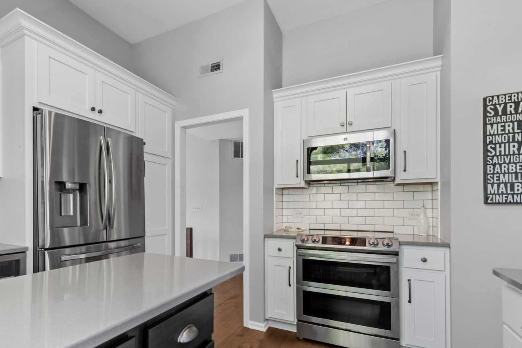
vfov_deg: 61.5
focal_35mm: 20
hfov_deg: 83.2
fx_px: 290
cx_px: 217
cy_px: 206
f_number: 8
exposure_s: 1/15
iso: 200
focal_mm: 16
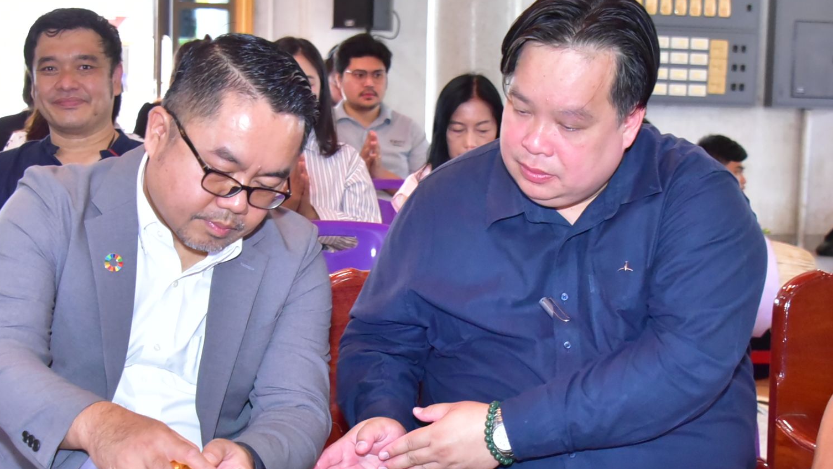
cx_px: 480
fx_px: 1922
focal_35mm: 87
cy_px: 296
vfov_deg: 13.9
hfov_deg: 24.4
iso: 6400
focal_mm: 50
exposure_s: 1/160
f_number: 6.3
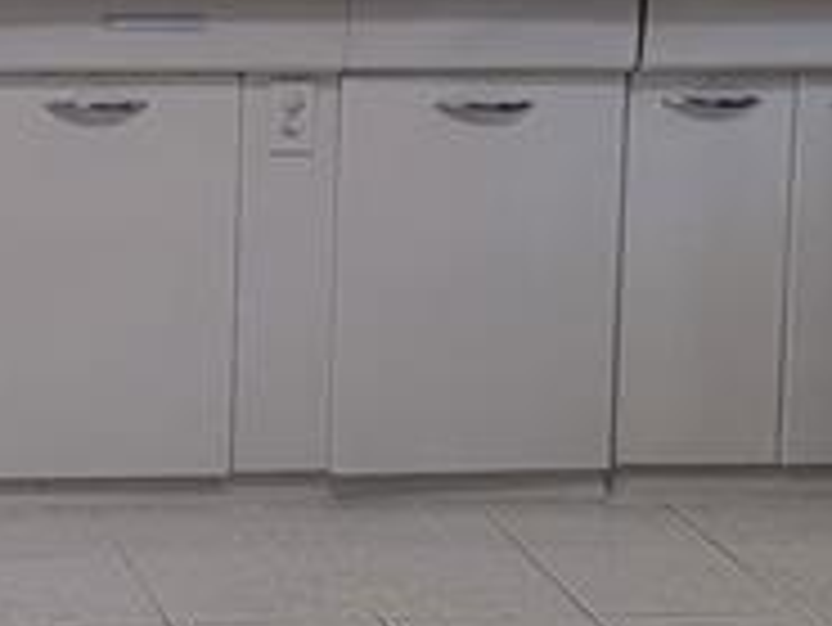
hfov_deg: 14.5
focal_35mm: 133
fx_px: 3199
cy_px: -36
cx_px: -90
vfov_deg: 11.0
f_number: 1.8
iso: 100
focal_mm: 6.7
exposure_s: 1/120
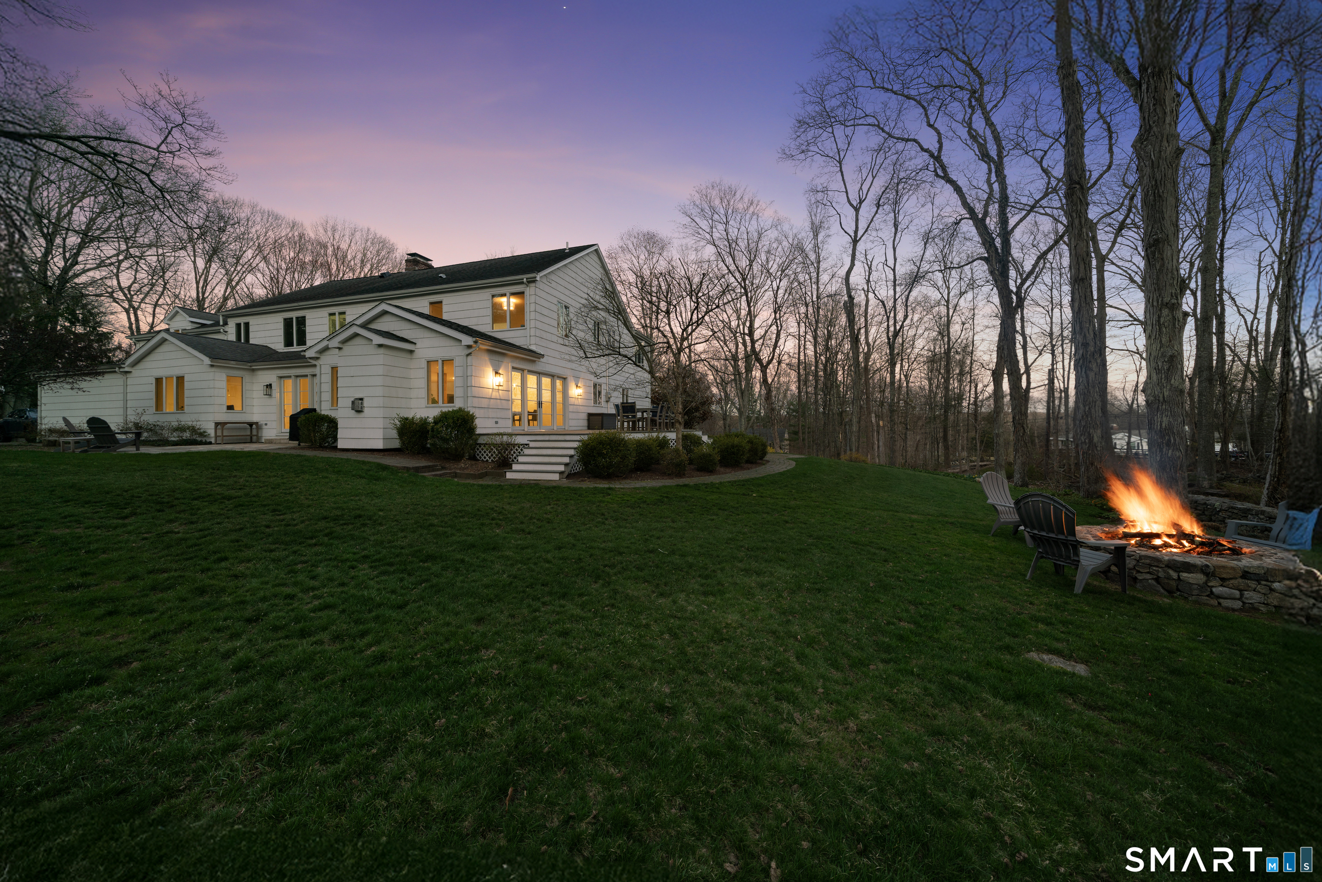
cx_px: 661
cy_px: 441
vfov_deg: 90.0
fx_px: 441
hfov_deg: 112.6
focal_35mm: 12
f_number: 8
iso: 100
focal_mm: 12
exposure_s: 1
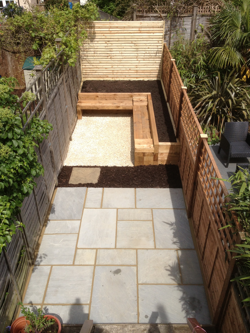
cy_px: 166
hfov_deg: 40.7
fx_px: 337
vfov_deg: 52.6
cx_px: 125
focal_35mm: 35
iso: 50
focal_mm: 4.28
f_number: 2.4
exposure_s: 1/1381
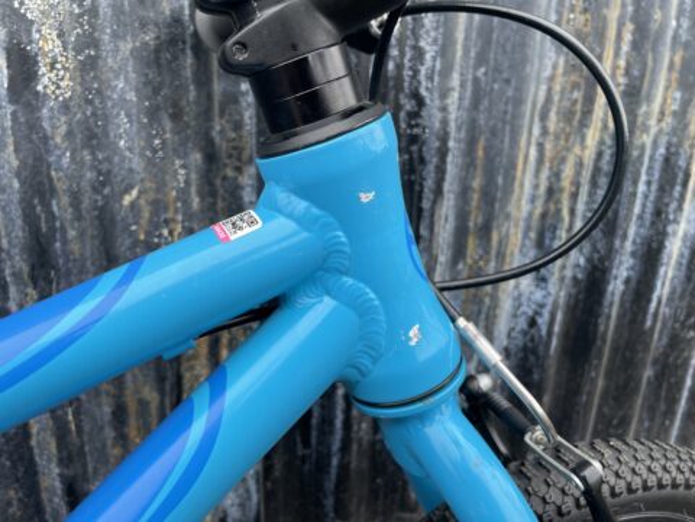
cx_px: 348
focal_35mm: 26
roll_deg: -1.4
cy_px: 261
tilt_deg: -16.8
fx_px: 522
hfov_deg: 67.3
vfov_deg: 53.1
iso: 32
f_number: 1.6
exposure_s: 1/493
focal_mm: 4.2
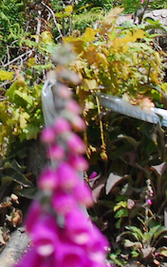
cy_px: 36
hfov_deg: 6.6
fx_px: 1420
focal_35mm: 195
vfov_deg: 10.7
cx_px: -86
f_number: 5.6
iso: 400
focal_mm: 35
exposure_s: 1/1250
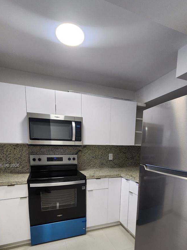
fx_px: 130
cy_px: 166
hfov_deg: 71.6
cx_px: 96
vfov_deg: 84.8
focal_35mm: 18
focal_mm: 2.2
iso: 125
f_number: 2.2
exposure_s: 1/60
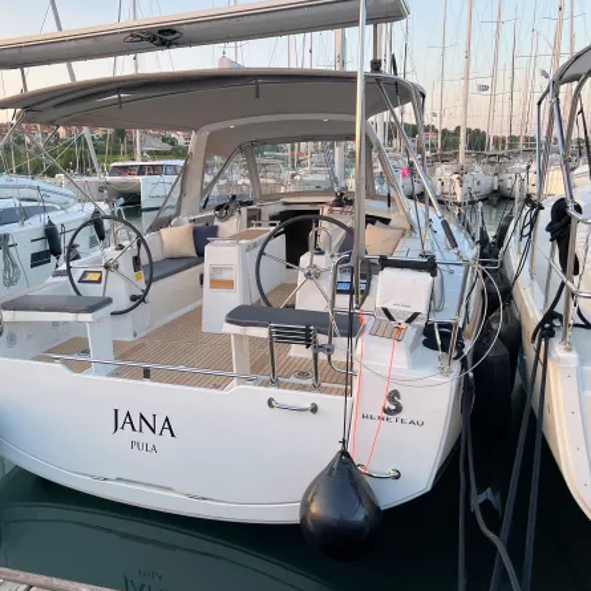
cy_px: 296
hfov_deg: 51.7
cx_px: 205
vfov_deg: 52.5
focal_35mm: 31
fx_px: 599
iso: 40
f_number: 1.5
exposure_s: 1/191
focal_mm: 5.7
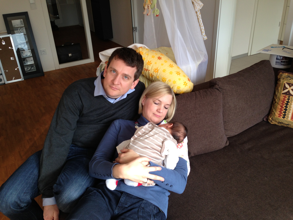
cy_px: 110
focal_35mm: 33
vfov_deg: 42.9
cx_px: 146
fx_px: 279
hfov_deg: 55.4
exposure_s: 1/60
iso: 64
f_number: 2.4
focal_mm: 4.13
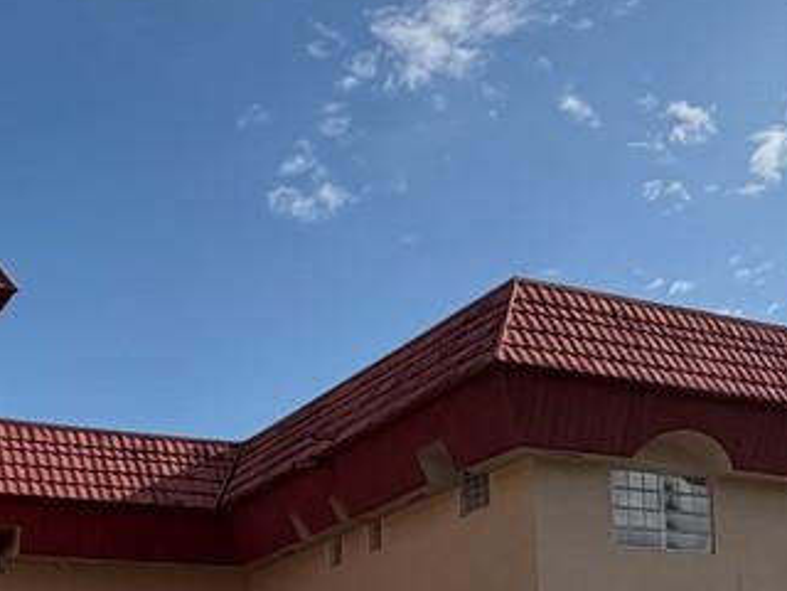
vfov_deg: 19.7
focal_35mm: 70
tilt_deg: +3.8
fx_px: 1591
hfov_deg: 26.6
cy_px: 712
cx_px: 745
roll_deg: +3.5
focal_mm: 2.22
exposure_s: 1/1368
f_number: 2.2
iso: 20
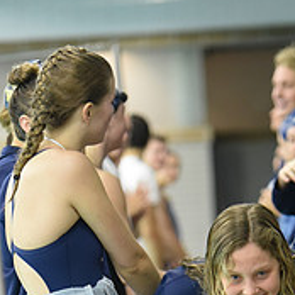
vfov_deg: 5.1
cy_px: 427
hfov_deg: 5.2
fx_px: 3278
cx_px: 218
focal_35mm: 340
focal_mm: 120
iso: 3200
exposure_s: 1/400
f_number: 2.8
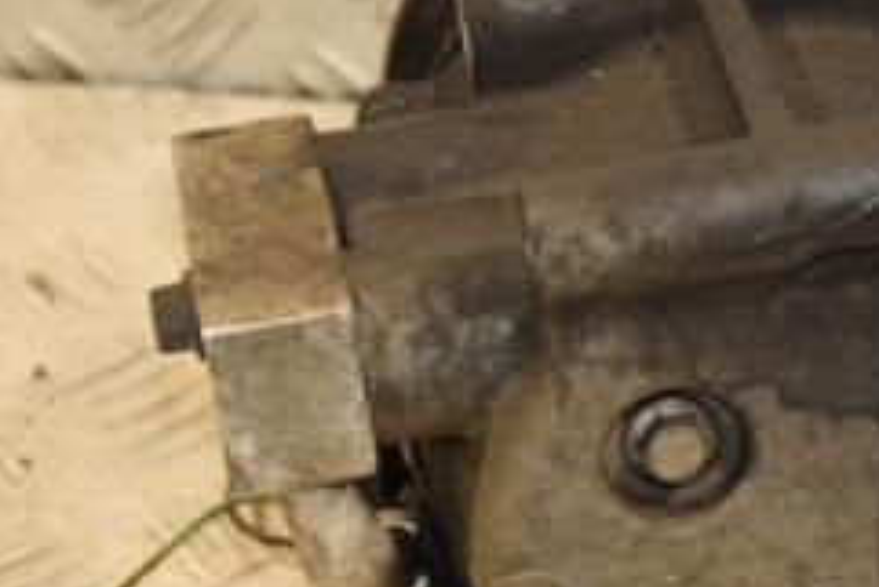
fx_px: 6010
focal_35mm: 246
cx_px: 711
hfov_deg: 8.3
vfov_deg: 5.6
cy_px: 372
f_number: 5.3
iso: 800
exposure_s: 1/125
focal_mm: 66
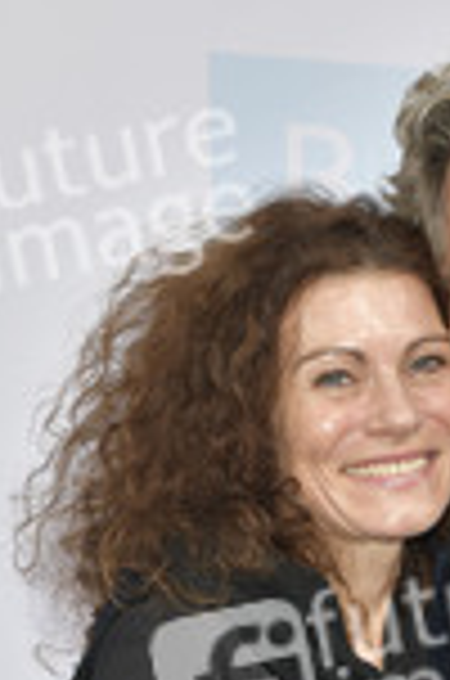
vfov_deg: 14.3
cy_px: 892
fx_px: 2599
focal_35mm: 138
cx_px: 513
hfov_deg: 9.8
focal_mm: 52
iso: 320
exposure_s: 1/160
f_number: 7.1
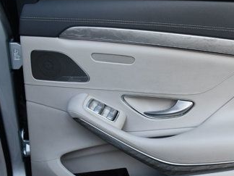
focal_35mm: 57
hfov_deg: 32.3
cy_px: 97
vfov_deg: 25.6
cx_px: 205
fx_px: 385
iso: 400
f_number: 4.5
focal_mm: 20
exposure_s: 1/250
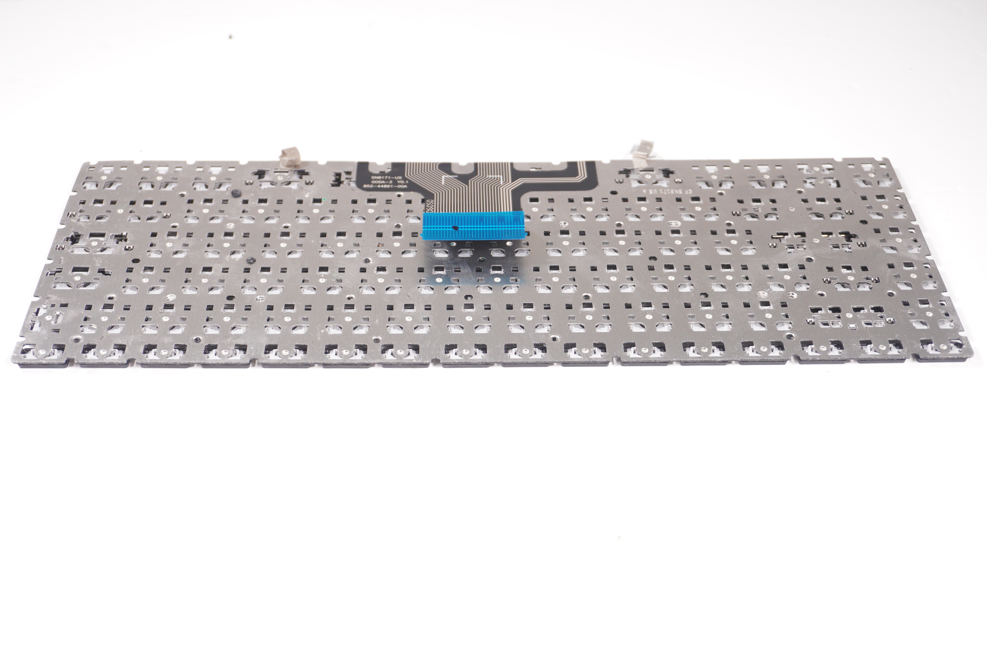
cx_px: 494
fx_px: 1192
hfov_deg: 45.0
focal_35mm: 44
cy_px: 328
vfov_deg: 30.8
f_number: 5
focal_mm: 29
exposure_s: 1/200
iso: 800
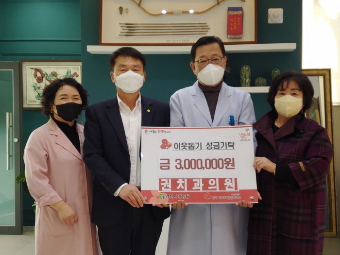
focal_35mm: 50
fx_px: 491
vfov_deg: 29.1
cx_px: 170
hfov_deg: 38.2
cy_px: 128
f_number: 2.4
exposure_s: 1/60
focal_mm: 5.88
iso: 300
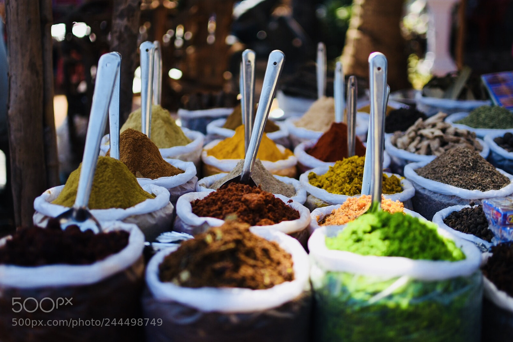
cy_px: 174
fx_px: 763
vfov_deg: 25.3
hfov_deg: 37.2
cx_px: 253
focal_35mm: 54
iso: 100
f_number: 1.8
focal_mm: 35
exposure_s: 1/1000
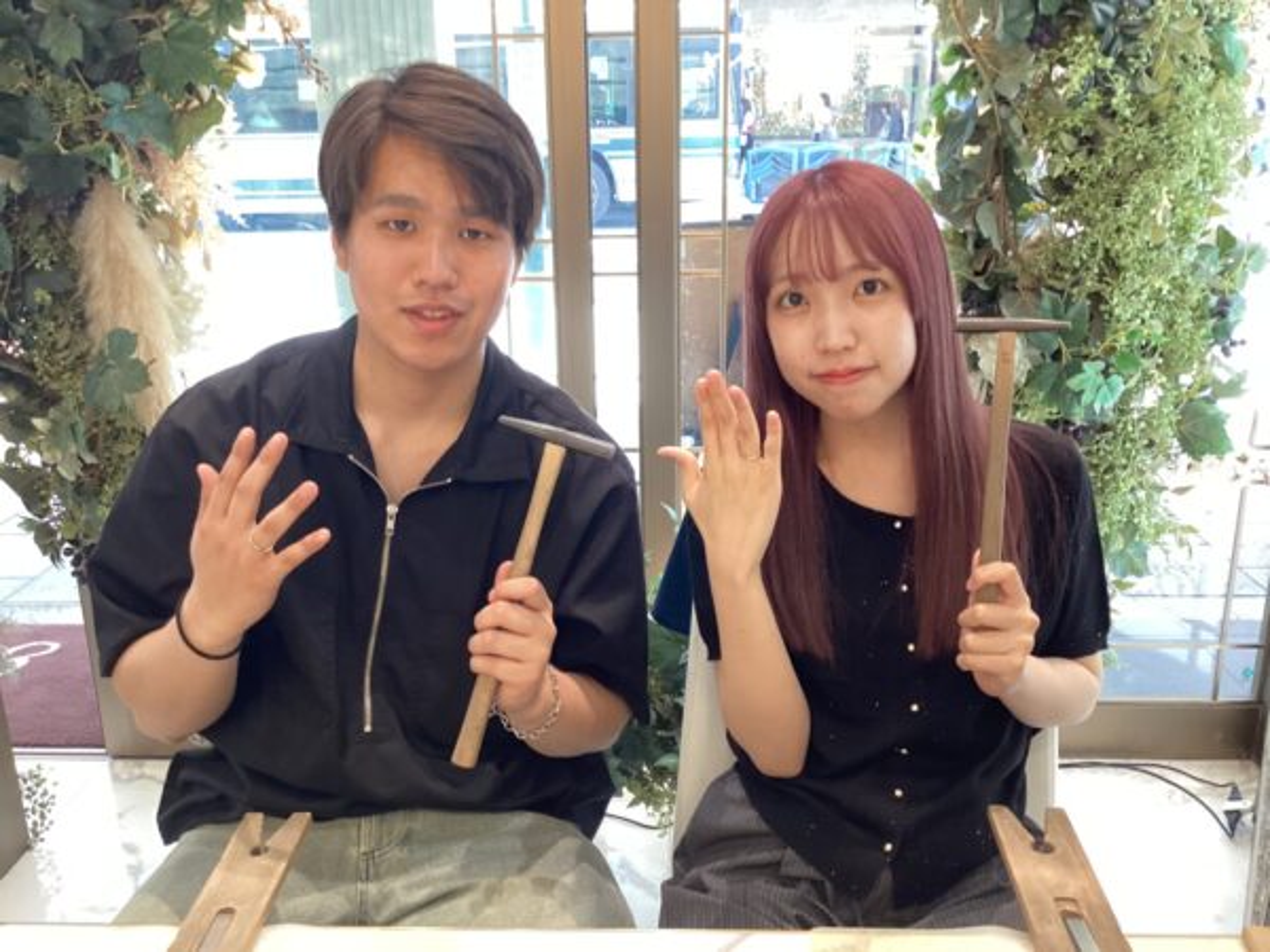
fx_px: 1137
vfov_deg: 45.4
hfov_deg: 58.4
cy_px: 476
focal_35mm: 31
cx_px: 635
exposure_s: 1/60
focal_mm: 3.3
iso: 320
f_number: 2.4
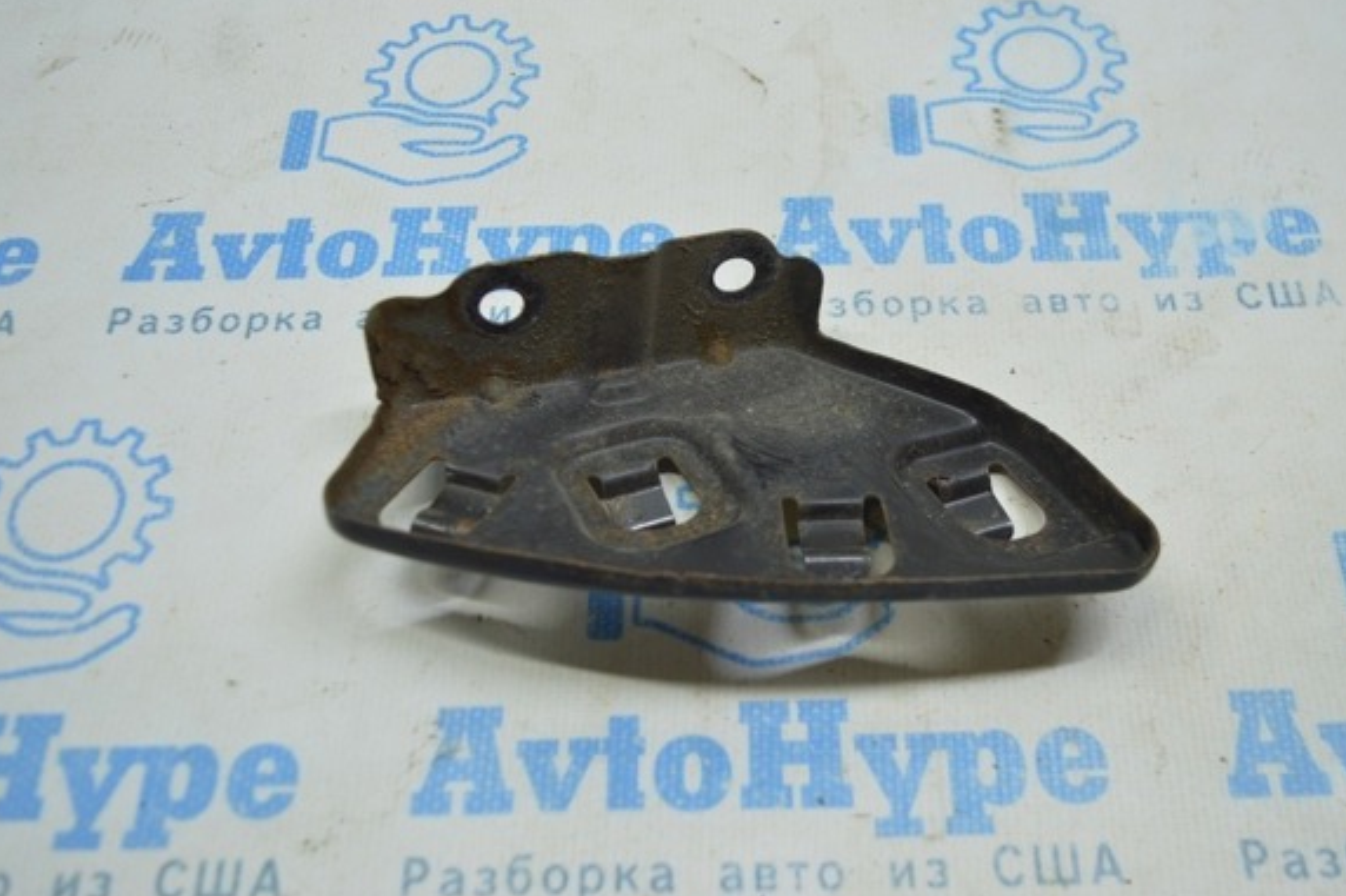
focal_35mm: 39
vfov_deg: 34.5
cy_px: 408
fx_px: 1441
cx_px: 701
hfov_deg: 50.0
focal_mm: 23
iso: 400
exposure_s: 1/80
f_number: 3.8
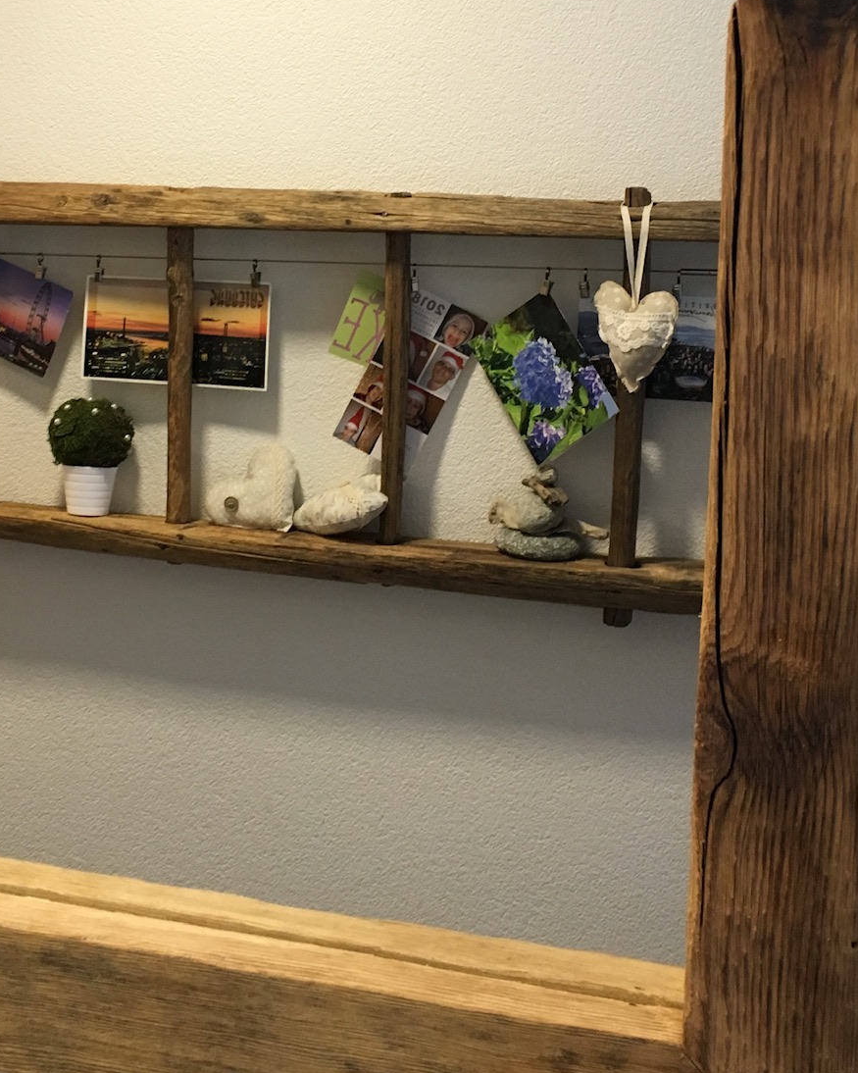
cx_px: 349
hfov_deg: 28.5
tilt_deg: -7.4
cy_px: 370
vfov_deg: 35.1
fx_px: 1683
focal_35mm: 53
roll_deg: +0.7
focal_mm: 4.15
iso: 160
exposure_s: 1/33
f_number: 2.2
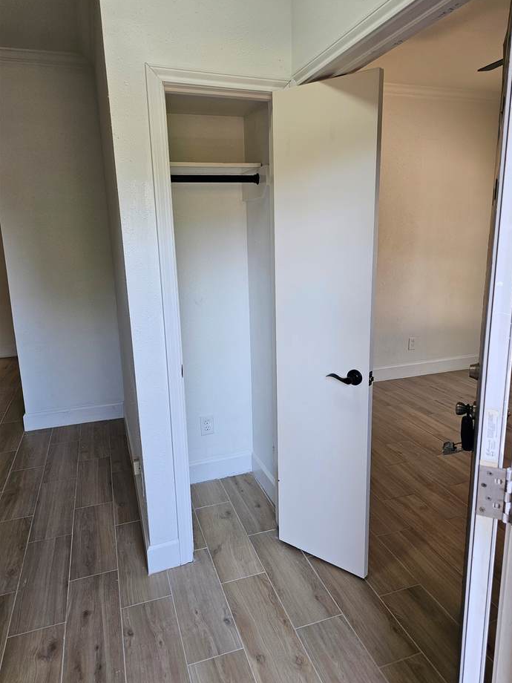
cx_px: 266
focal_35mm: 24
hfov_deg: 56.8
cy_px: 341
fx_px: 473
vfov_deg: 71.6
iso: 64
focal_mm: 6.3
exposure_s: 1/120
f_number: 1.7
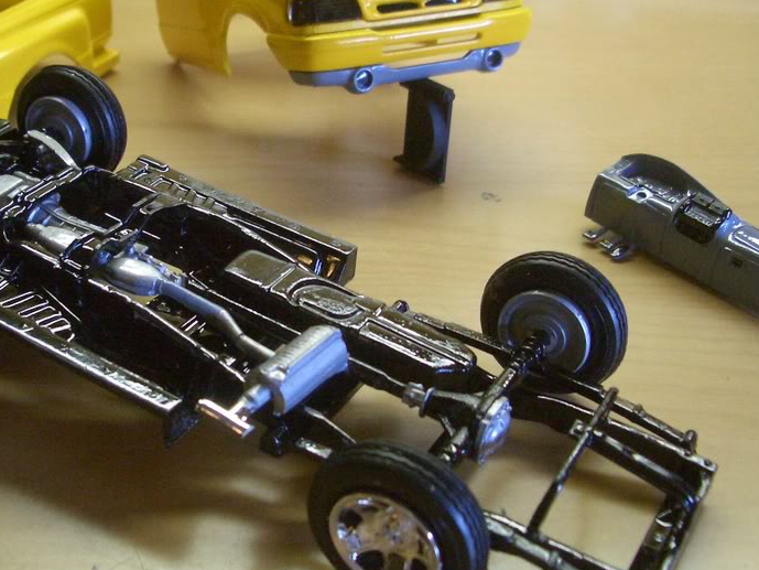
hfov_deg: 36.6
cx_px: 294
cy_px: 260
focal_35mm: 52
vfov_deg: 28.0
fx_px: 1140
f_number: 2.6
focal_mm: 5.8
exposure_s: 1/100
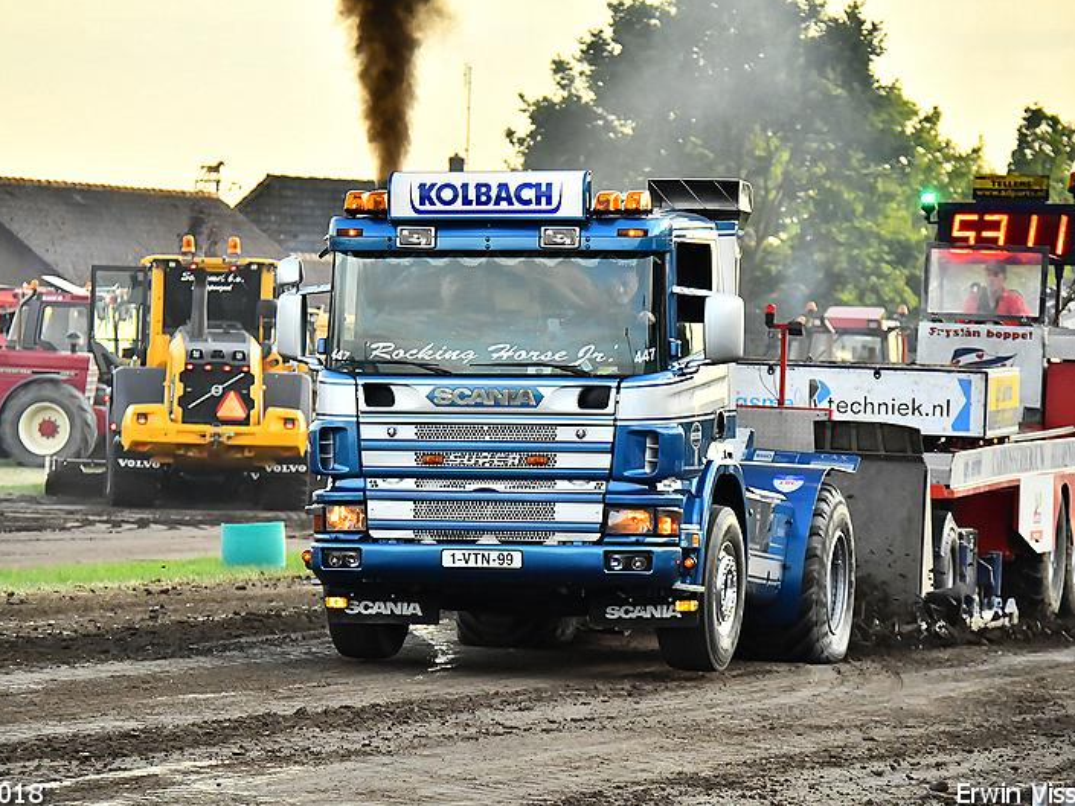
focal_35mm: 254
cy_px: 403
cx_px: 500
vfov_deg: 5.9
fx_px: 7875
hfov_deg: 7.8
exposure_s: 1/2000
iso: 2500
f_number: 5.6
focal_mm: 155
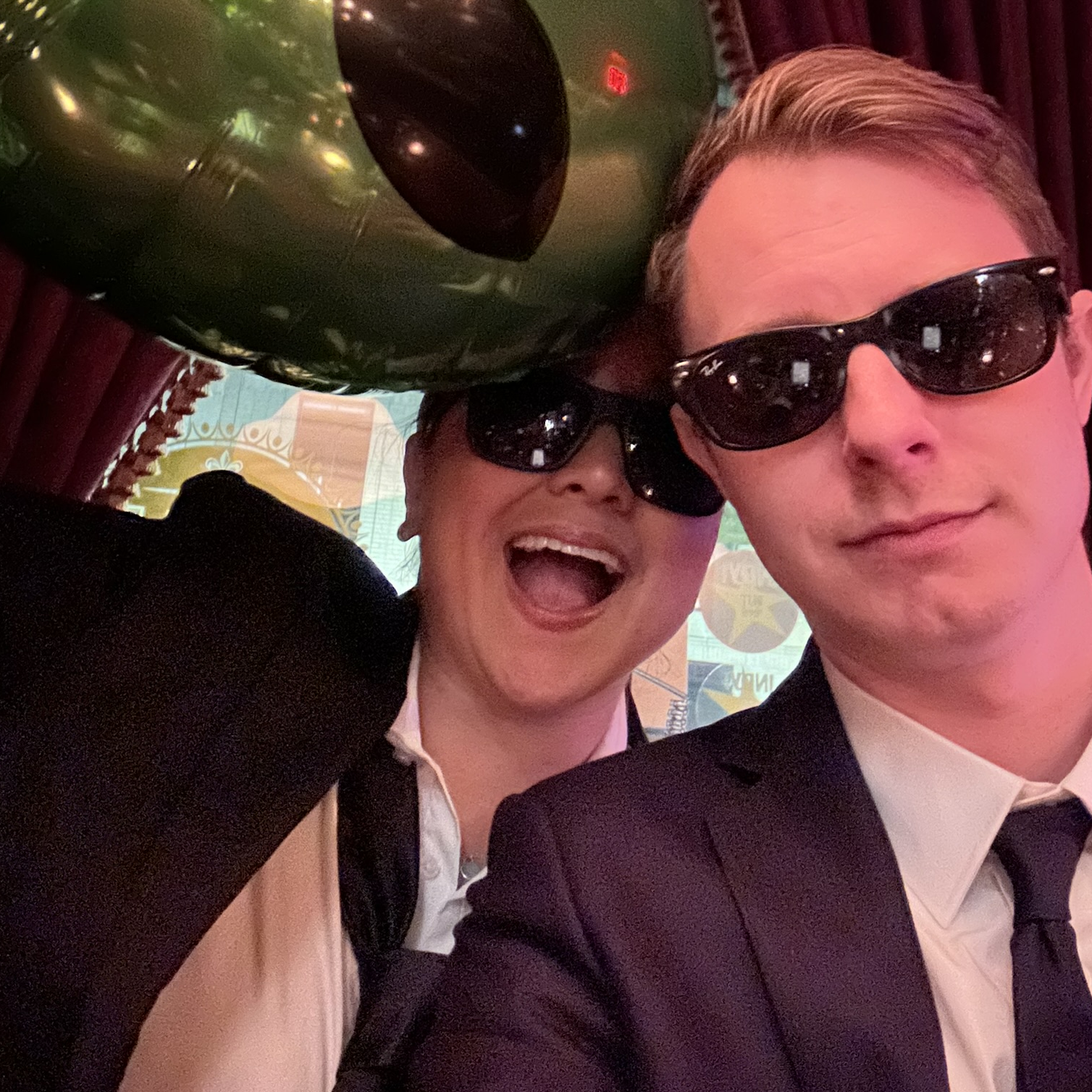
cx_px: 538
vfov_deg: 45.6
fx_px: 1285
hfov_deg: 46.0
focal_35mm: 36
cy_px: 394
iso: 2500
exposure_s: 1/8
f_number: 1.9
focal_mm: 2.69
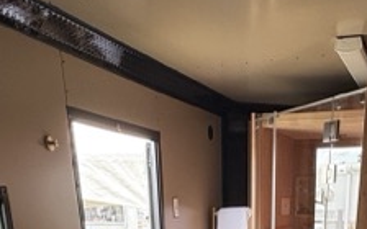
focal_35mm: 53
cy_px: 447
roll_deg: -0.4
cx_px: 249
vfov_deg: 17.8
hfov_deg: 37.7
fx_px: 530
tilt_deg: -23.9
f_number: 2.2
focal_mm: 2.22
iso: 125
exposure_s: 1/99
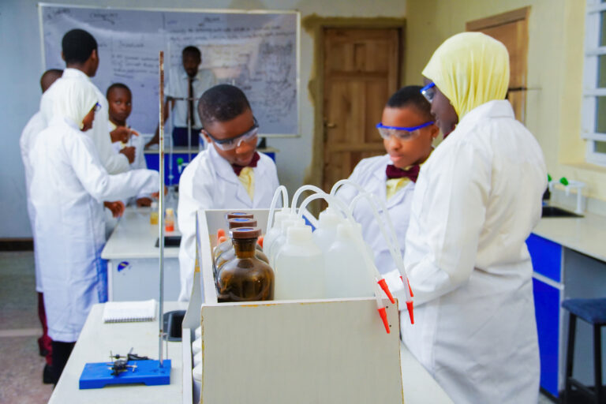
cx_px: 303
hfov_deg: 40.0
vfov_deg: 27.3
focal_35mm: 50
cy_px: 202
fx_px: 833
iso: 800
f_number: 6.7
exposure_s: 1/200
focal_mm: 33
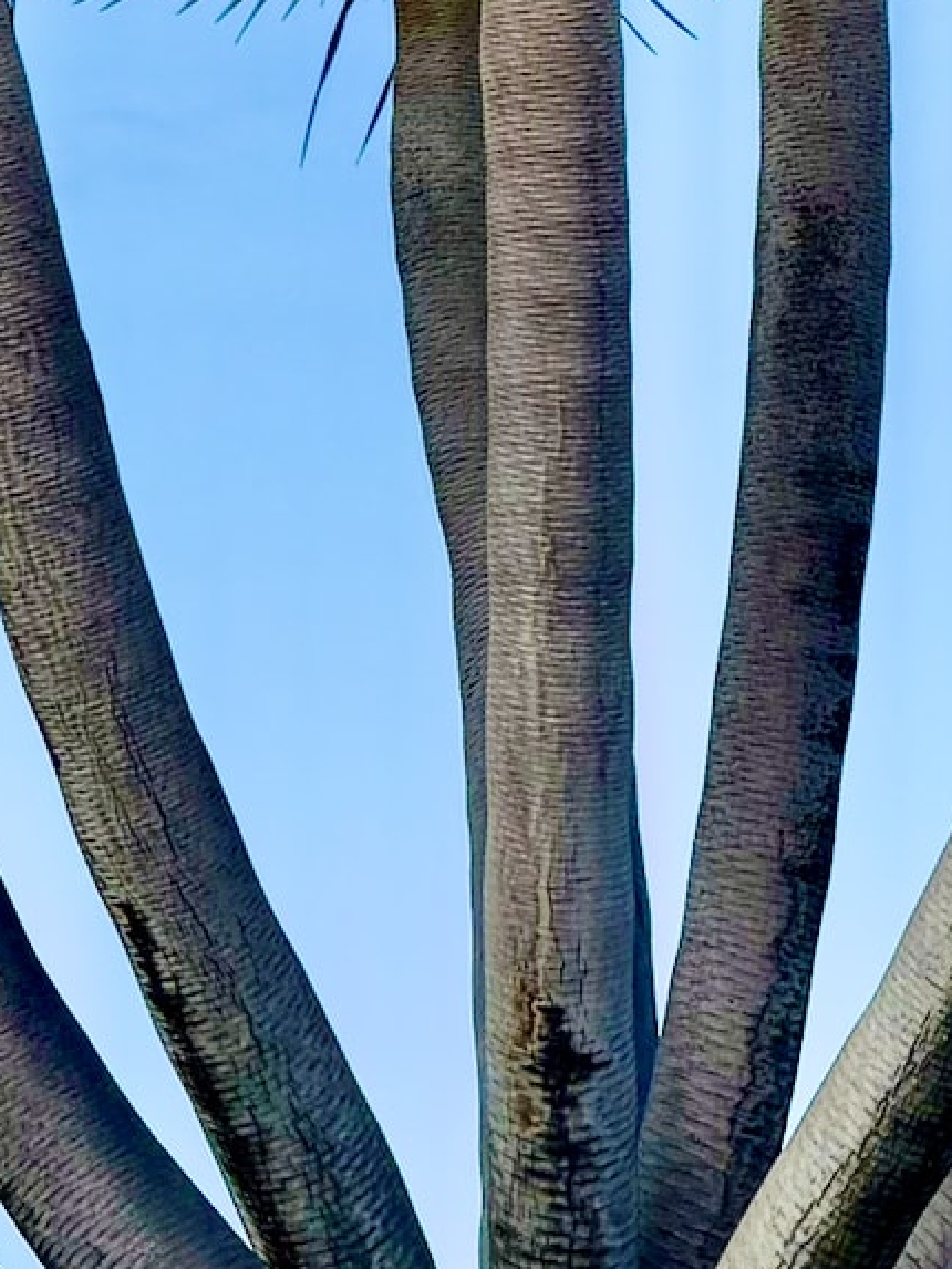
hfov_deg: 3.3
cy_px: -474
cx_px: 306
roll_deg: -0.4
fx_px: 16385
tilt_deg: +8.9
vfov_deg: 4.4
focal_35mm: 447
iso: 25
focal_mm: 16.89
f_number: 2.8
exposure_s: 1/701
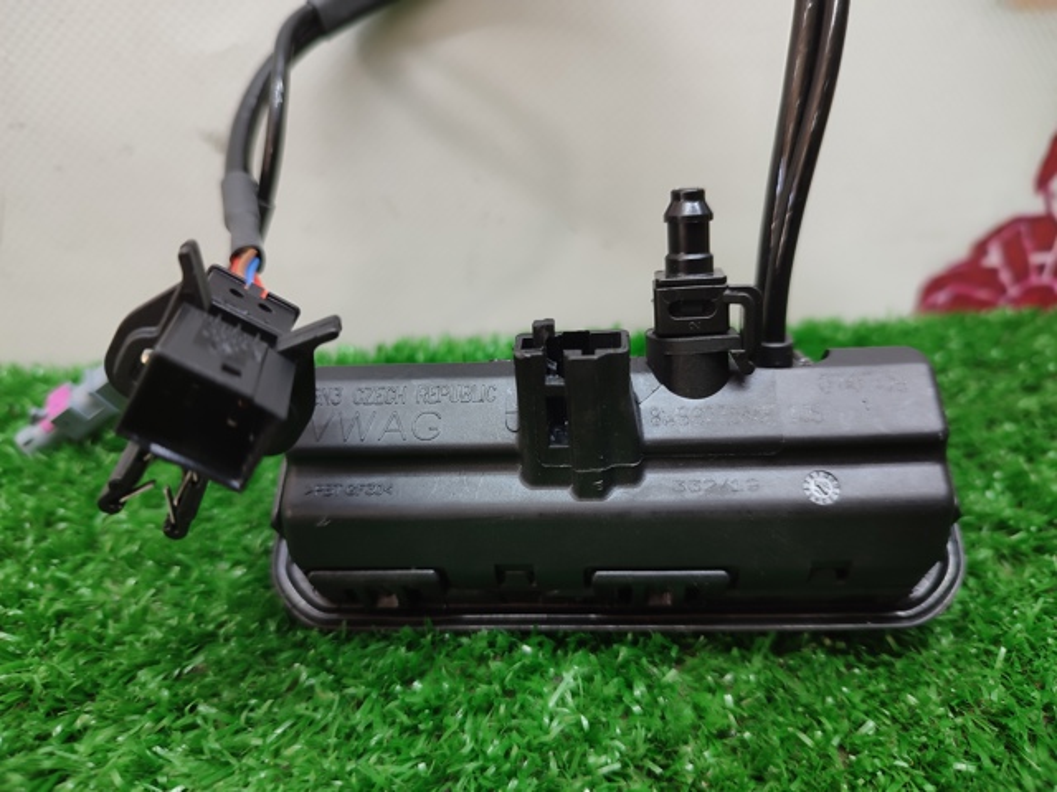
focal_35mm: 24
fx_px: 733
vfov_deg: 56.8
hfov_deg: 71.6
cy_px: 396
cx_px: 528
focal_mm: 5.89
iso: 178
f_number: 1.89
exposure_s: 1/33
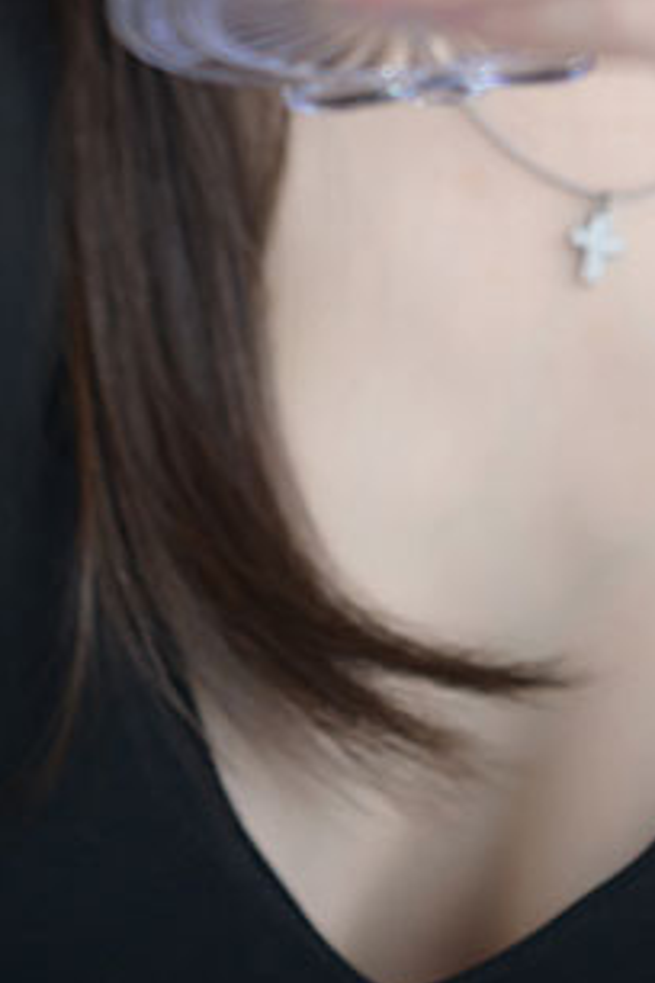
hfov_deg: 3.9
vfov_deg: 5.8
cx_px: 313
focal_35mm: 356
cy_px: -186
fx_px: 9715
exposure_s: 1/200
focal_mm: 85
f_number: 2
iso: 500
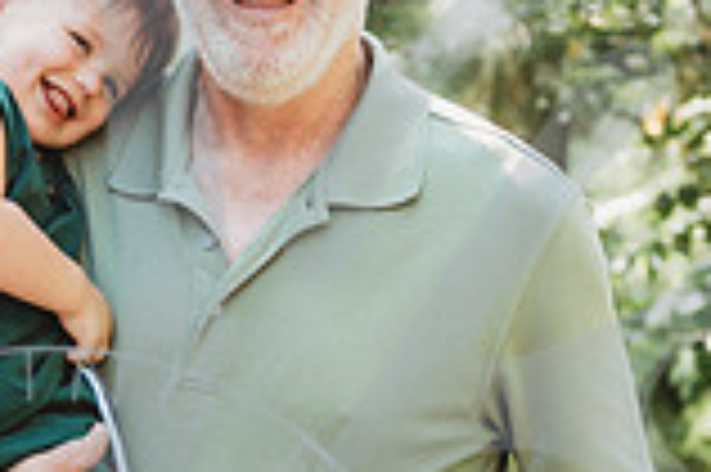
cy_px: 423
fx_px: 2249
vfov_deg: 11.9
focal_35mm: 114
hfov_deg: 17.9
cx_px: 252
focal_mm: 40
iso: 100
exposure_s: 1/200
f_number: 2.8
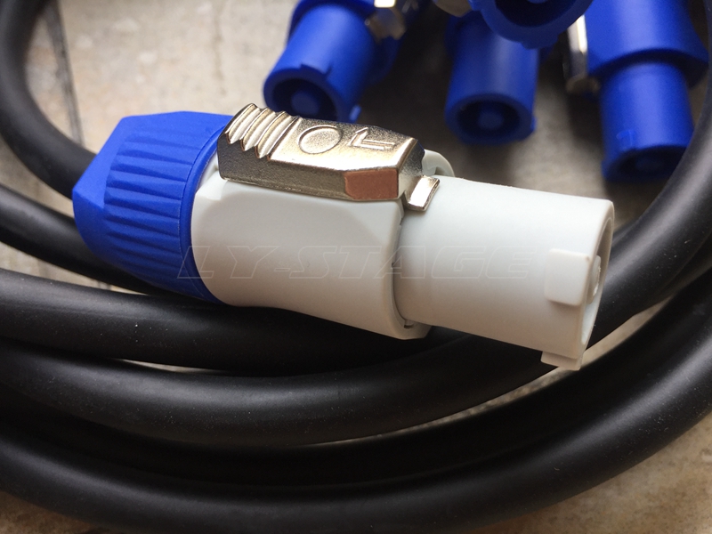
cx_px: 356
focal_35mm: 29
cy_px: 267
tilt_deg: -62.7
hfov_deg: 61.7
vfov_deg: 48.2
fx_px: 596
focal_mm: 4.15
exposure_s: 1/150
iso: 32
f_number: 2.2
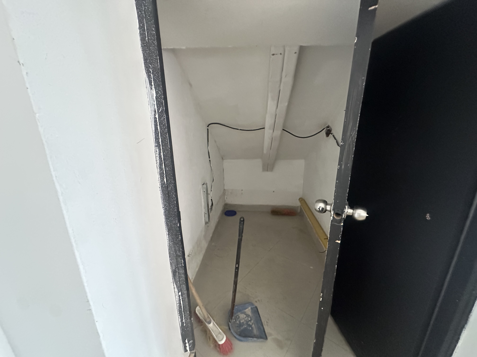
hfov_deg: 102.1
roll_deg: +0.0
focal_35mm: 14
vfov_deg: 85.7
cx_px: 238
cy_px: 178
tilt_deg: -15.0
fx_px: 193
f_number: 2.2
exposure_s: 1/47
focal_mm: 2.22
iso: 1250
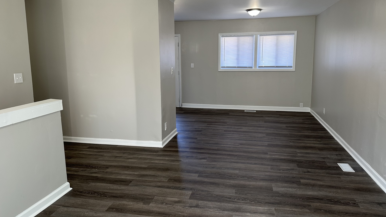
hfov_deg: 69.9
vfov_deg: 42.8
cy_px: 99
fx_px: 276
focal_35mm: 27
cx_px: 195
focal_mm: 6.86
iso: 125
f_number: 1.78
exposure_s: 1/120
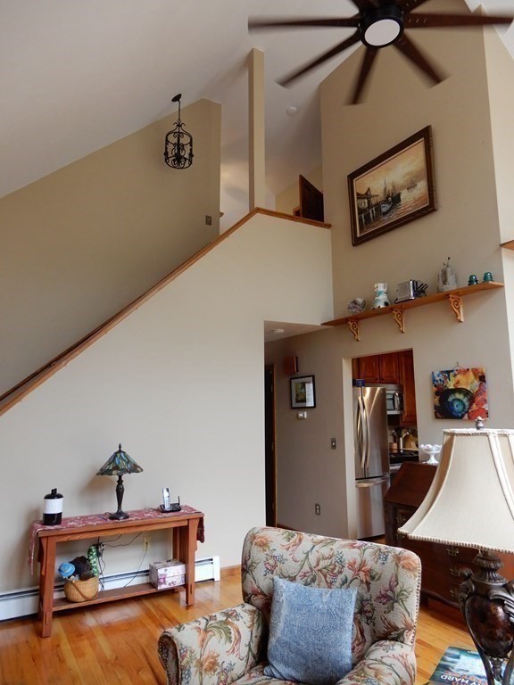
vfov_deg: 71.6
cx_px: 257
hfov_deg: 56.8
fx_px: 475
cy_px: 342
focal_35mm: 24
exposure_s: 1/30
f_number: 3.4
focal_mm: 4.3
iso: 250
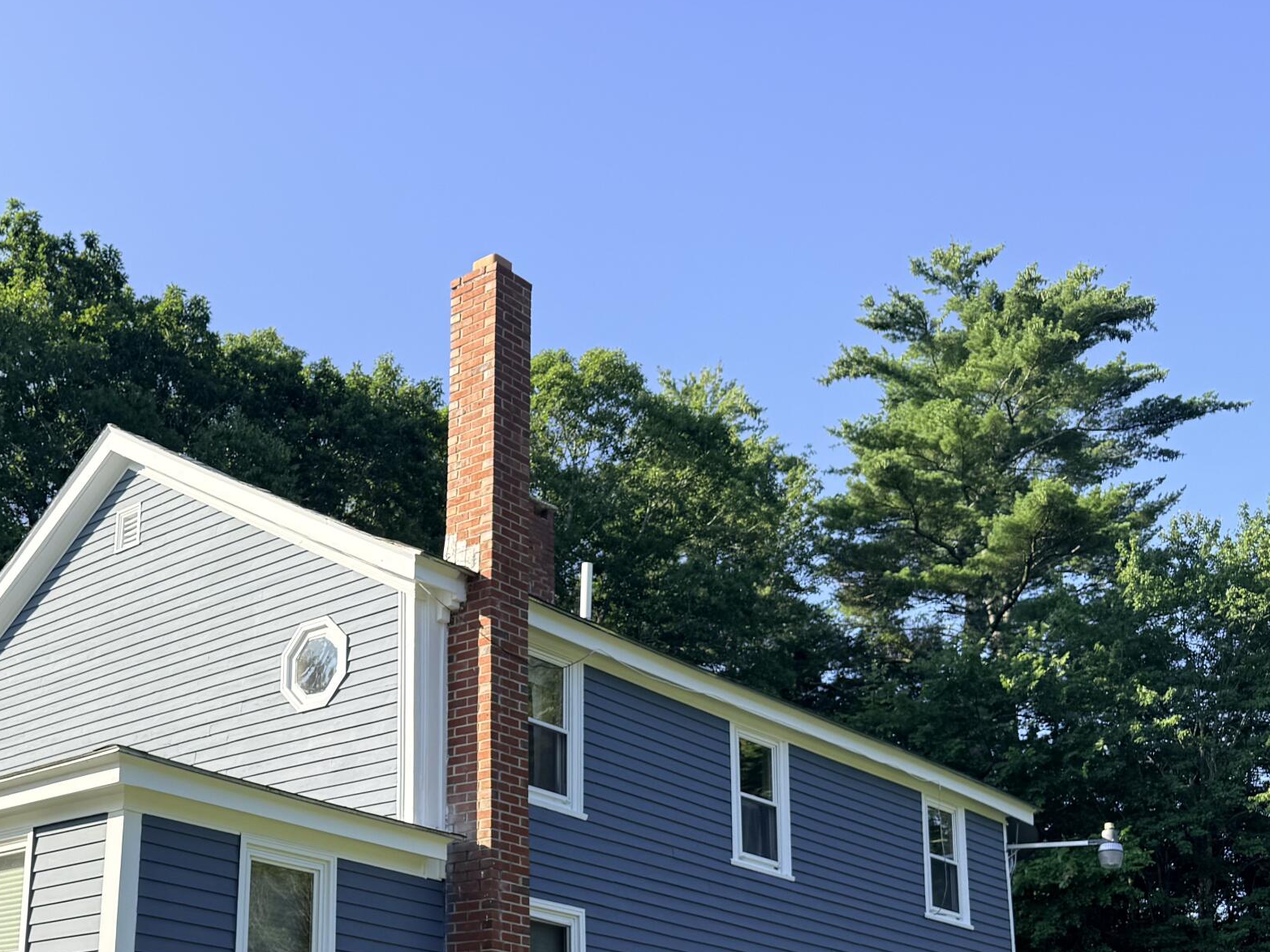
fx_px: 1688
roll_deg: -1.4
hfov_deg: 40.1
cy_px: 784
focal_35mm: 46
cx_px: 317
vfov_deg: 30.6
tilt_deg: +15.0
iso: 80
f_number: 1.78
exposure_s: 1/2000
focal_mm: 6.76
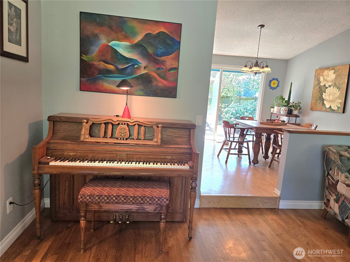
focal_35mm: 23
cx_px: 175
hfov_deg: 73.9
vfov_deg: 58.9
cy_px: 131
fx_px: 233
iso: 125
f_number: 1.8
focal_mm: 5.4
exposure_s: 1/120
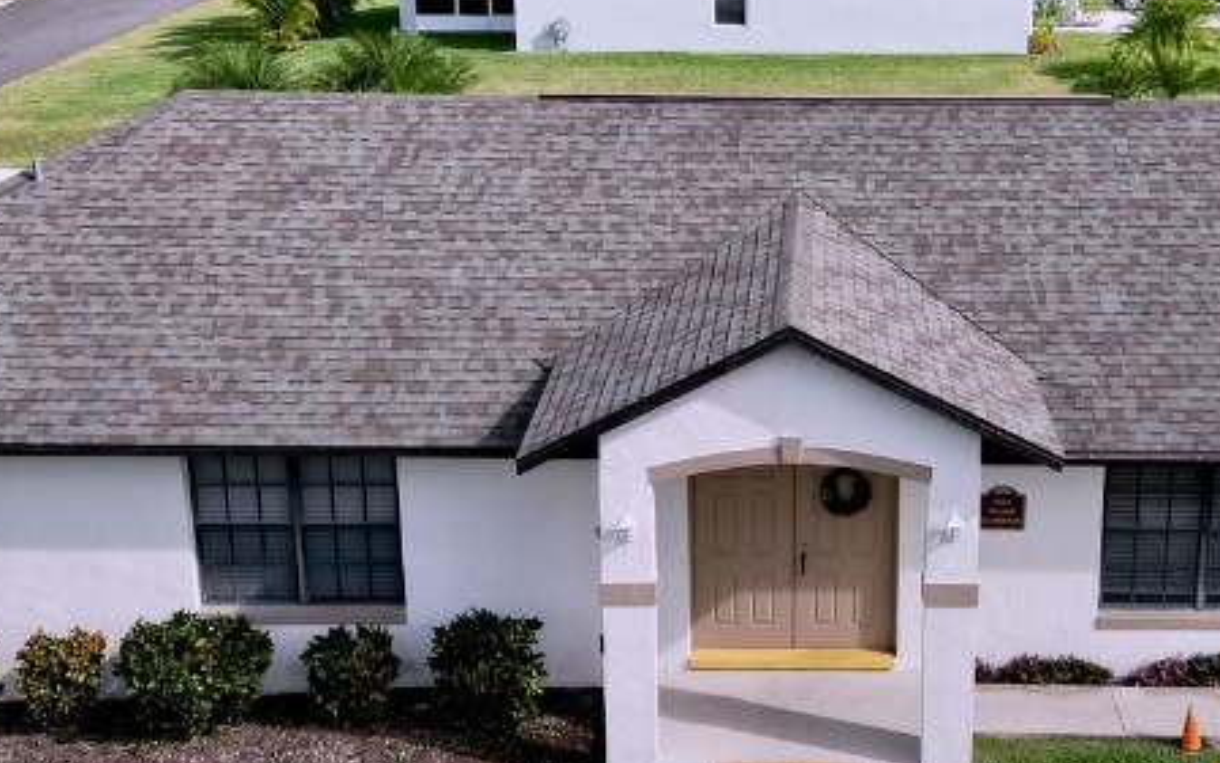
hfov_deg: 34.7
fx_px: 1929
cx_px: 829
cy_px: 391
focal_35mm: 58
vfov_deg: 22.4
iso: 200
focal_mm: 6.72
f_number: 1.7
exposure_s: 1/2500
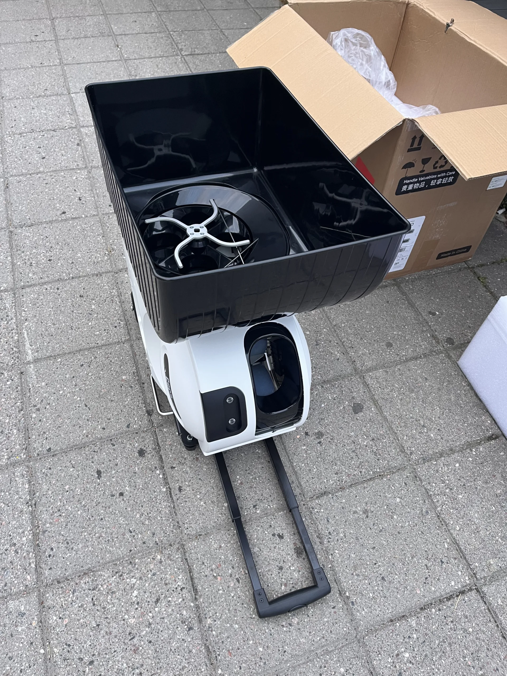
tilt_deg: -49.7
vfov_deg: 67.3
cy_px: 338
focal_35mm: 26
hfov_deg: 53.1
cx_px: 254
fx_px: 508
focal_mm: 5.1
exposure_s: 1/82
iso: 125
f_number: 1.6
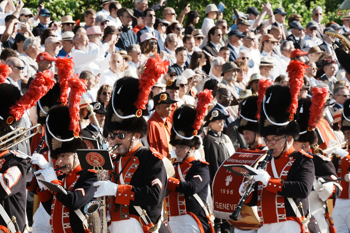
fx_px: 1686
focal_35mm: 173
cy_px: 187
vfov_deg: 7.9
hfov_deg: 11.9
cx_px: 179
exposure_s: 1/400
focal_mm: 107.9
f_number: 9
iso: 250
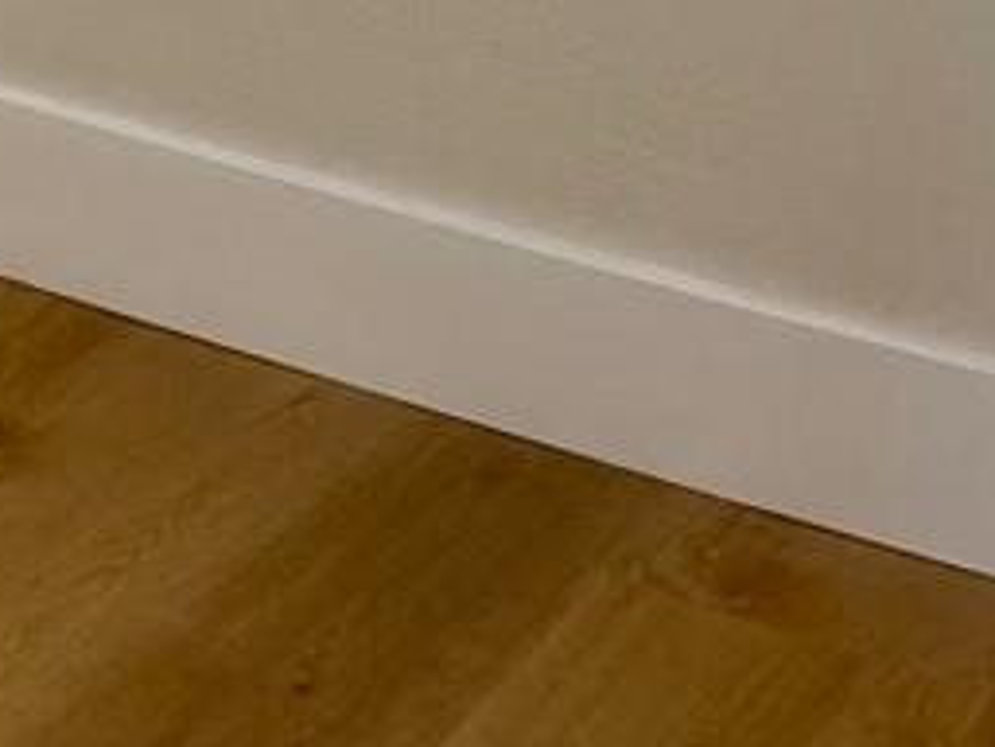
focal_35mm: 150
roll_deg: +0.3
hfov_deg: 11.9
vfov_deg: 9.0
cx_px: -929
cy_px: -1027
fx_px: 4312
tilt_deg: -7.1
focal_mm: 6.76
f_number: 1.78
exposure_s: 1/120
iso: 80
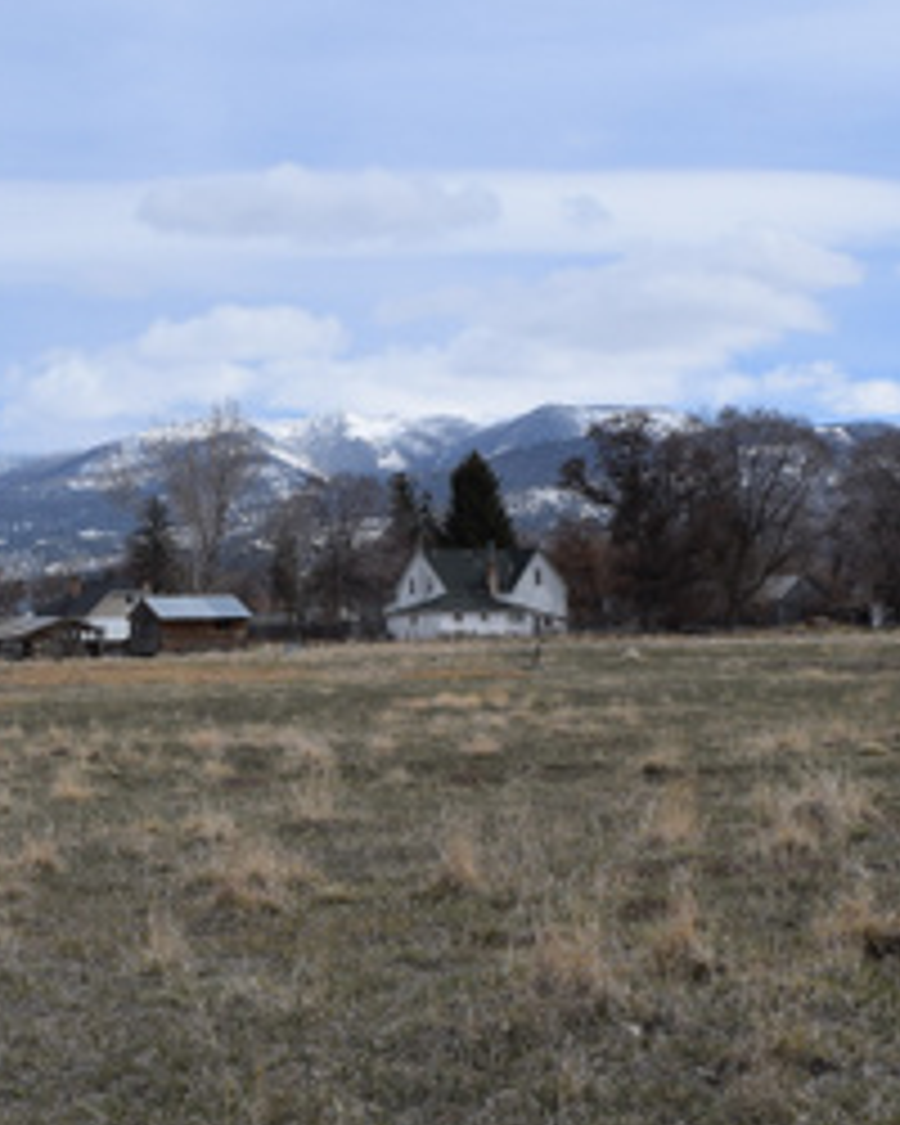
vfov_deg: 26.1
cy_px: 853
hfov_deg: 21.2
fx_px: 2397
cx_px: 292
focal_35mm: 72
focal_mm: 20
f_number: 11
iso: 200
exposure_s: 1/500
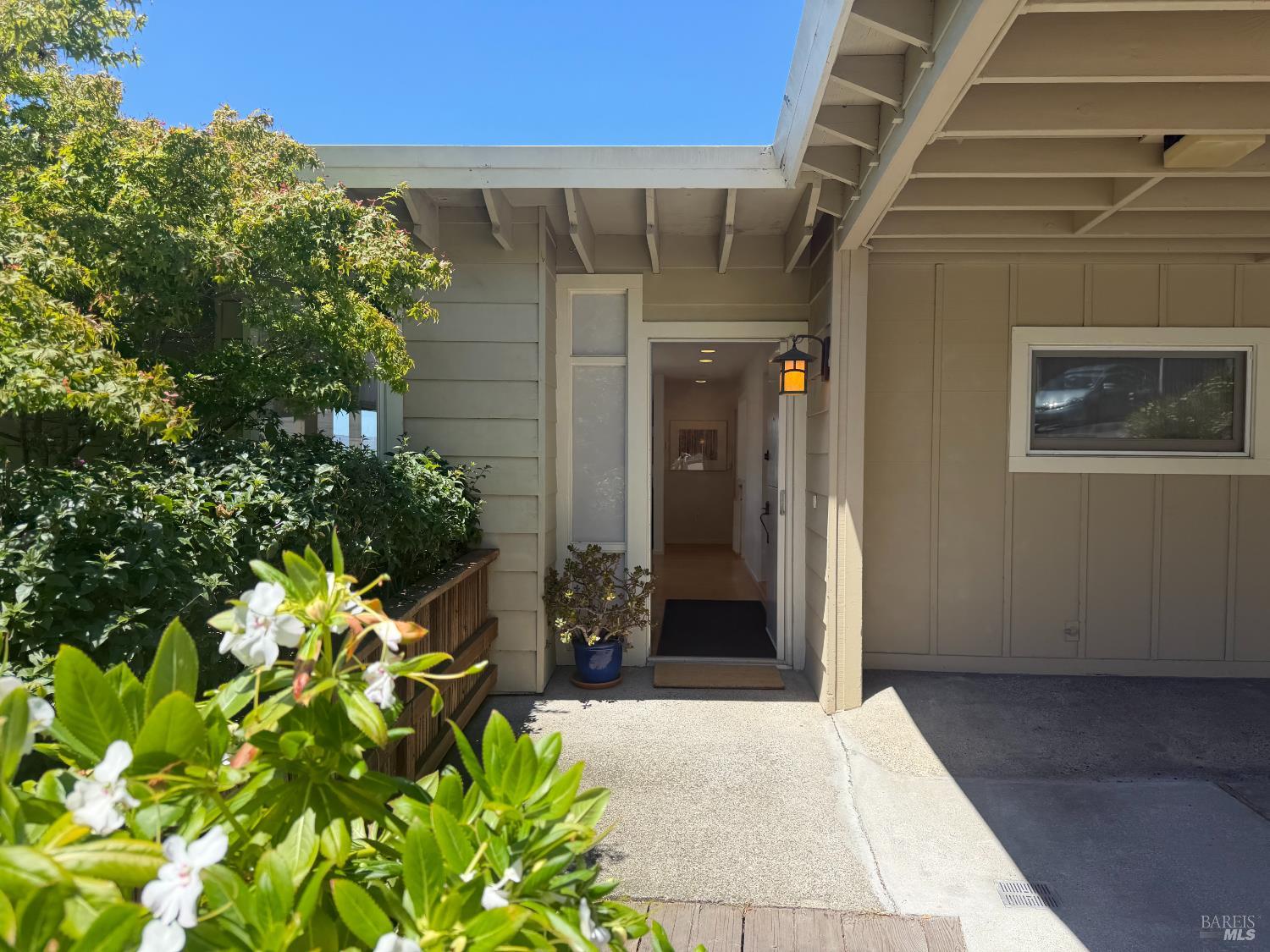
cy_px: 476
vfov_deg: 56.8
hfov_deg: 71.6
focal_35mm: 24
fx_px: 881
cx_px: 635
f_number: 1.78
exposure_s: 1/2232
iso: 80
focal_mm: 6.76
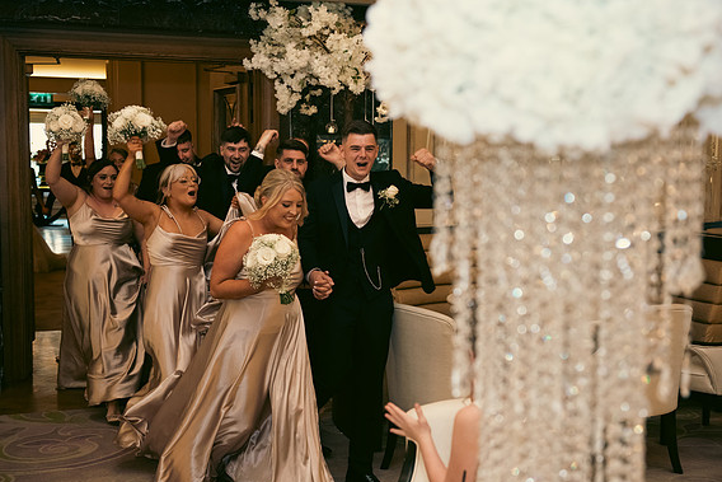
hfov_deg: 40.3
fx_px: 983
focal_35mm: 49
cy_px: 245
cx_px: 358
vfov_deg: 27.5
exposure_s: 1/160
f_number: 3.5
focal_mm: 48
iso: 800
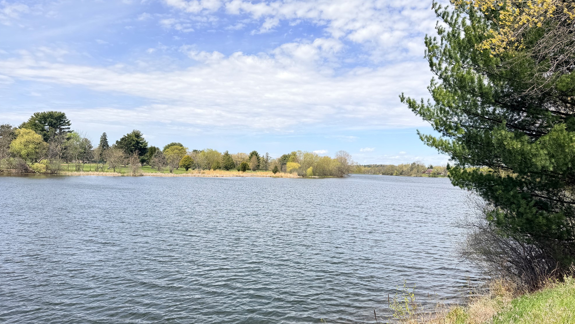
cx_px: 280
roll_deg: -2.9
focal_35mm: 27
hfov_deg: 69.8
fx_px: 412
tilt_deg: -1.7
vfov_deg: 42.8
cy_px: 184
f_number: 1.78
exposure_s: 1/3021
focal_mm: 6.76
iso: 80
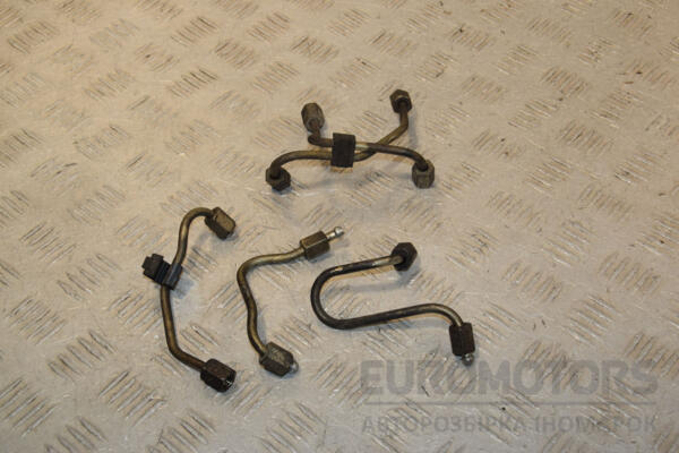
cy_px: 226
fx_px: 990
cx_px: 340
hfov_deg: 37.9
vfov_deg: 25.8
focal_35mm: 52
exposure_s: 1/200
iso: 800
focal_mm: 35
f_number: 9
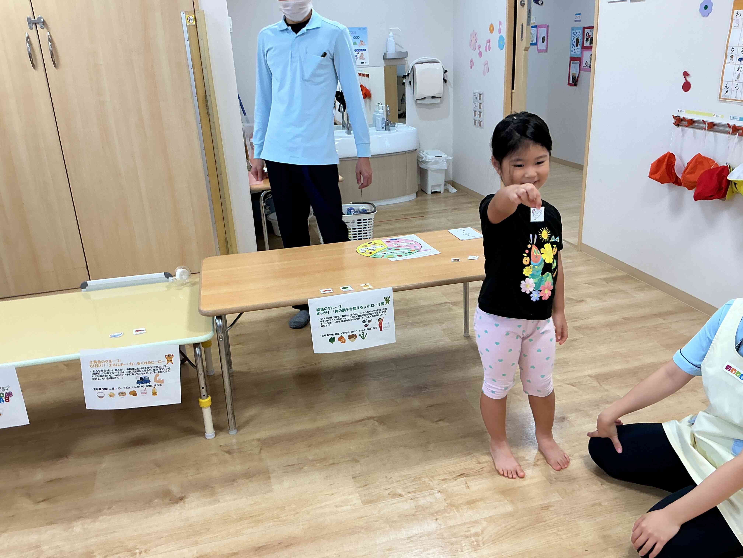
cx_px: 372
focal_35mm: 29
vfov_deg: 48.2
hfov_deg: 61.7
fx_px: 622
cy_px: 279
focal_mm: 3
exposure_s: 1/100
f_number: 1.8
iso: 50
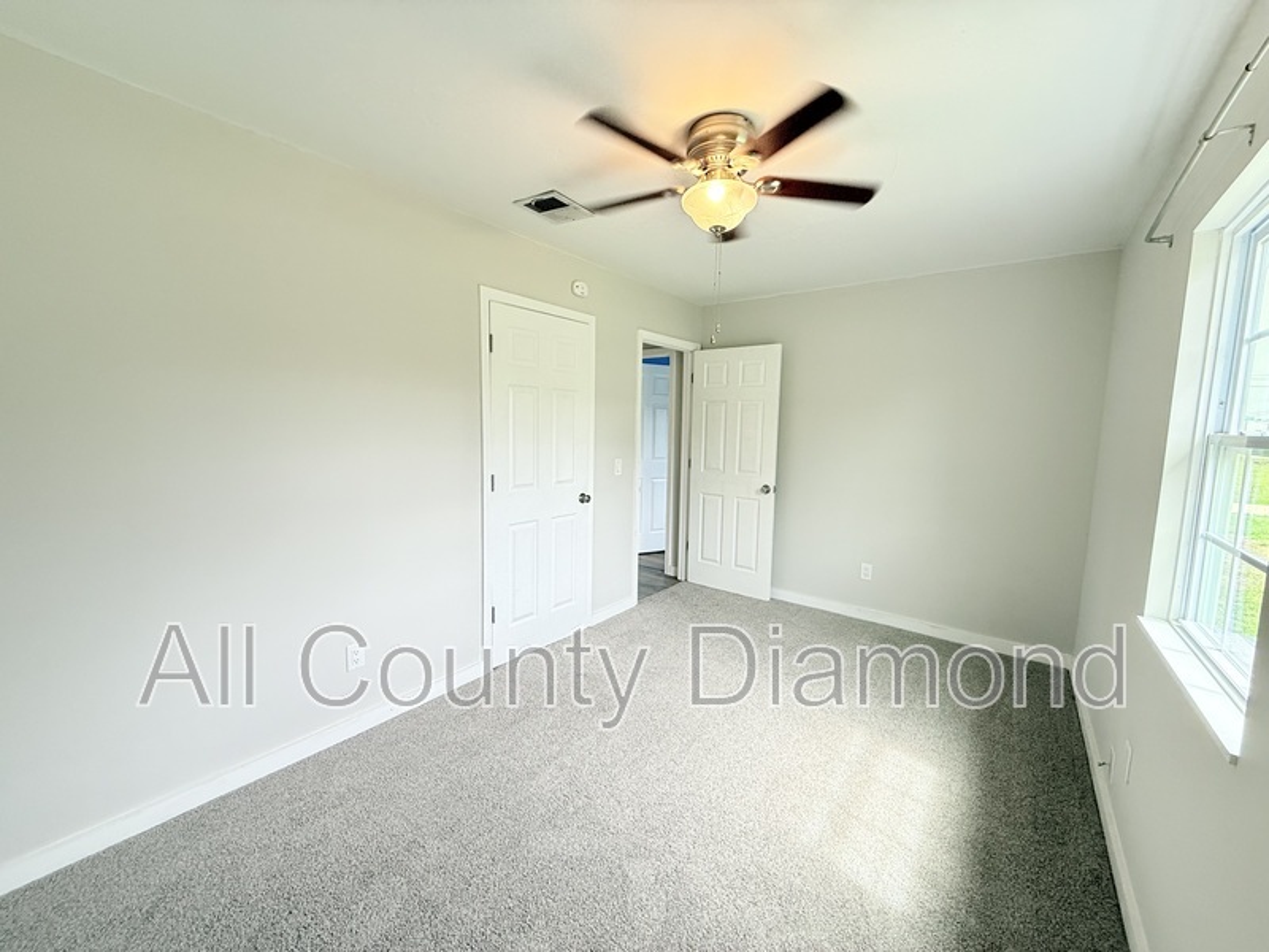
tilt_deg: -5.8
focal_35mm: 14
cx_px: 634
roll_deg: -0.7
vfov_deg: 85.7
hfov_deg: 102.1
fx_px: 513
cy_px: 476
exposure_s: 1/120
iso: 125
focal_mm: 2.22
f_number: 2.2
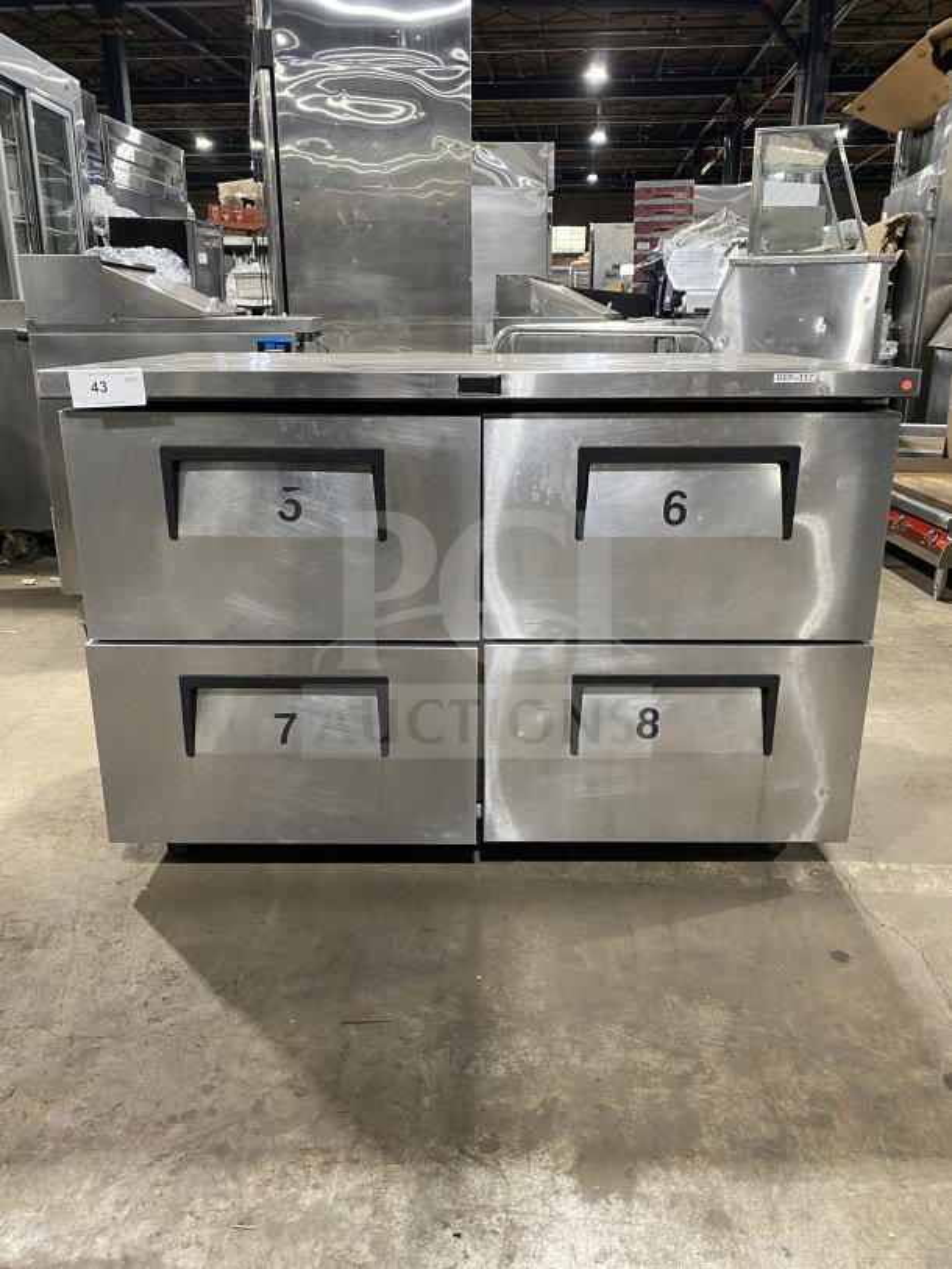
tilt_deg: -17.3
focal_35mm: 26
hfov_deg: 53.1
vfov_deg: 67.3
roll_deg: -0.4
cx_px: 476
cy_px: 634
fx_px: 953
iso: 320
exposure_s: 1/60
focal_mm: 4.25
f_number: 1.8
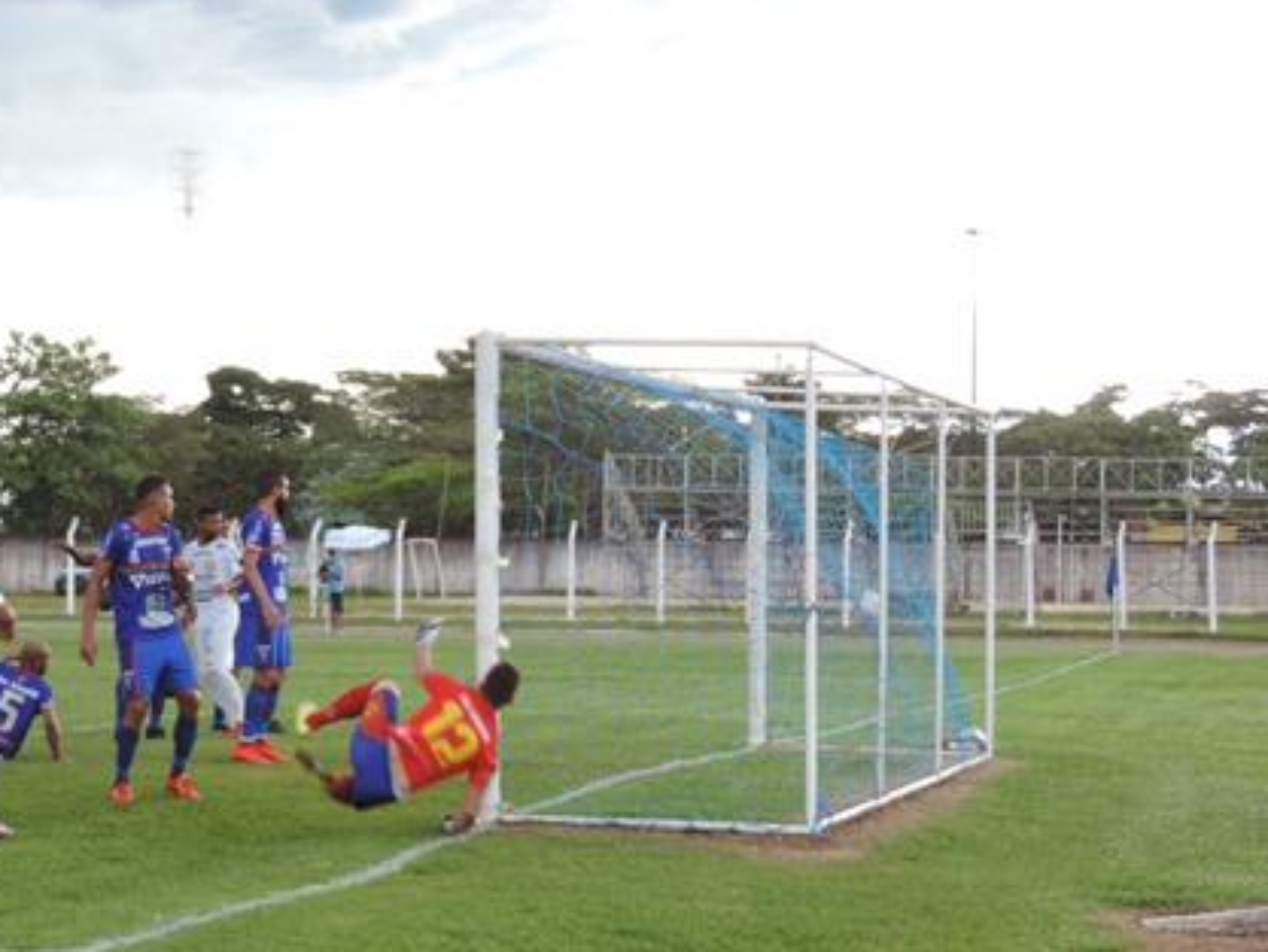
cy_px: 617
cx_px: 319
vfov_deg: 16.0
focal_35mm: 92
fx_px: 3371
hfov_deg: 21.1
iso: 80
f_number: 3.7
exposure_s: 1/100
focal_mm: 10.7
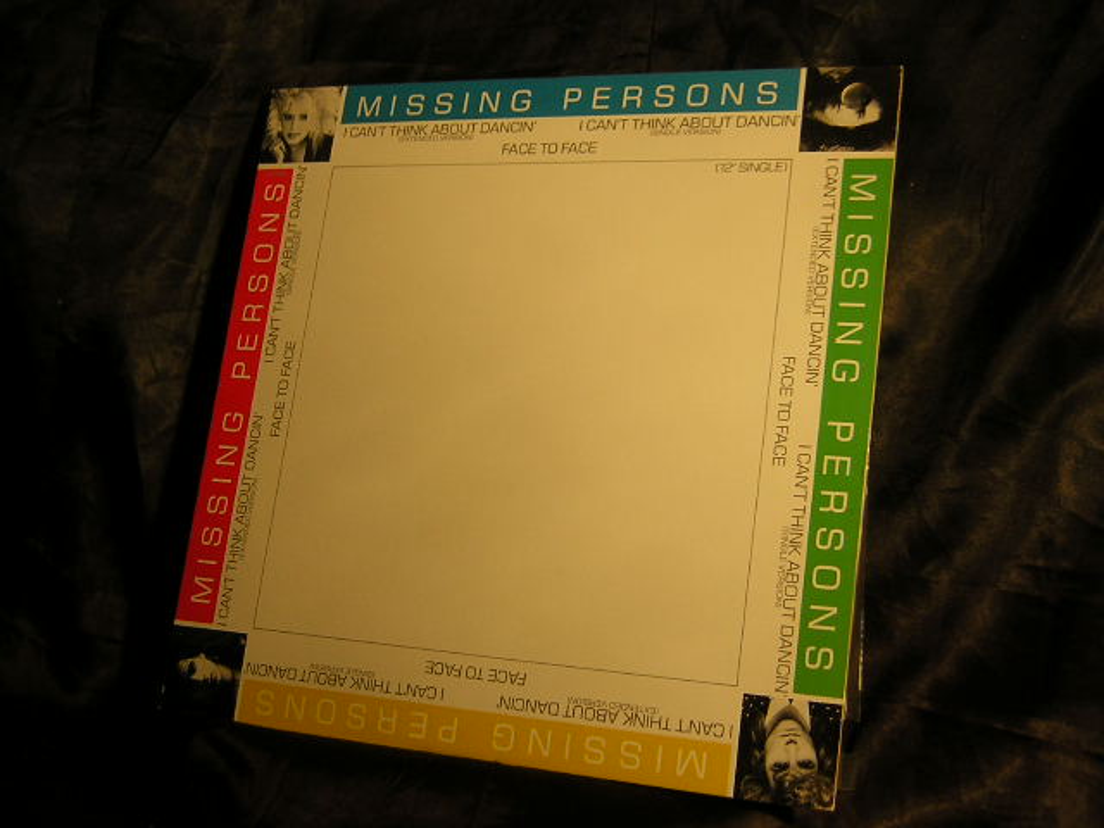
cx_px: 552
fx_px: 1371
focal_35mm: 43
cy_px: 414
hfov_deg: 43.9
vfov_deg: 33.6
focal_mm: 5.6
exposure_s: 1/33.8
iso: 50
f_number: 2.8
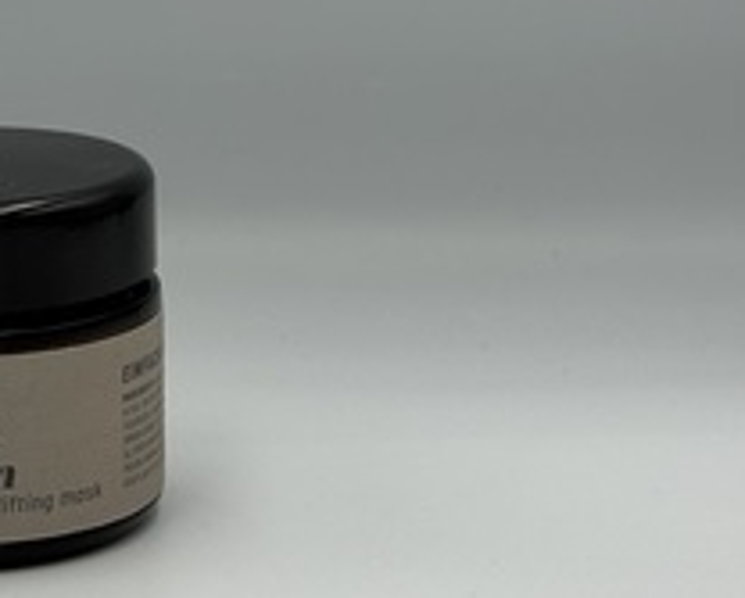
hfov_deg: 14.0
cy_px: 82
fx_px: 2981
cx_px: -7
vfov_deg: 11.4
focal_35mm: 135
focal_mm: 6.76
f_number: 1.78
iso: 64
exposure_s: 1/1366
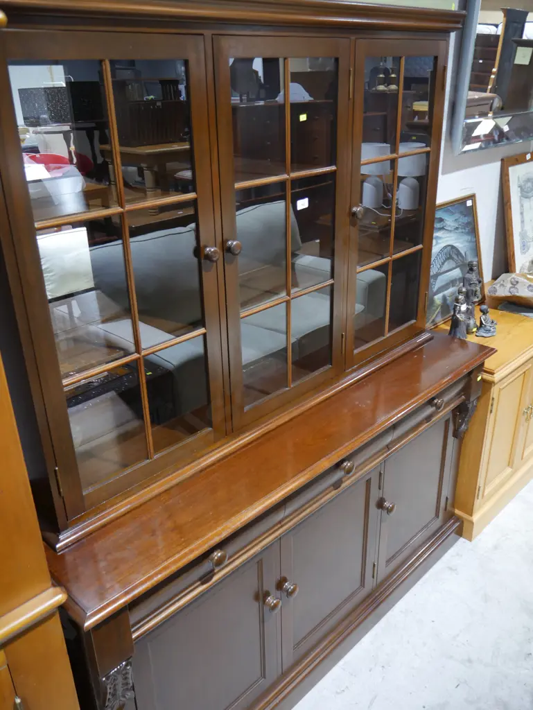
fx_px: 574
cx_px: 266
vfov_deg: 63.4
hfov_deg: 49.8
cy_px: 355
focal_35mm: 28
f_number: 3.5
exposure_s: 1/60
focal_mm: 14
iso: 1000
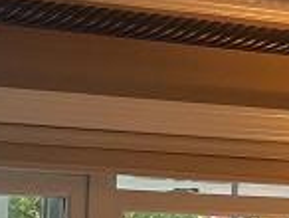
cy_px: 412
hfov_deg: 12.7
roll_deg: -0.1
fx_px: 1187
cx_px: -214
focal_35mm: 142
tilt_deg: -5.1
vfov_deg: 9.8
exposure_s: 1/60
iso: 80
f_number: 1.6
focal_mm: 4.2
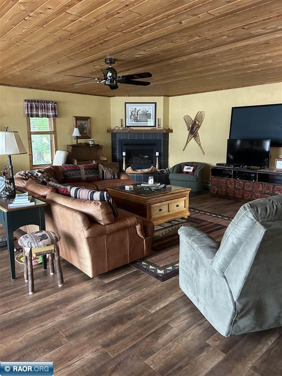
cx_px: 141
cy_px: 188
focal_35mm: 26
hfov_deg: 53.1
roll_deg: -1.4
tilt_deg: -10.2
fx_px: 282
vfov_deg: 67.3
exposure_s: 1/40
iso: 400
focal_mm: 5.7
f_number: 1.5
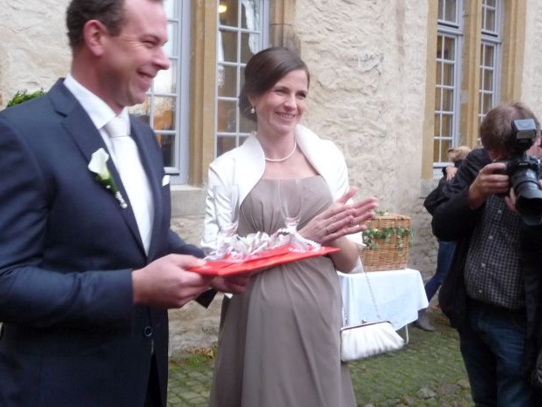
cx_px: 225
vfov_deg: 39.6
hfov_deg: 51.1
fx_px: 564
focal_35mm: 36
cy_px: 183
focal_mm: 4.7
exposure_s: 1/30
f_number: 3.3
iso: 320
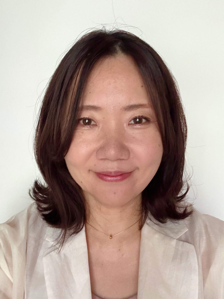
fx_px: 259
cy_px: 150
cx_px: 112
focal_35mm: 30
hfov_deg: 46.8
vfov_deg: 60.0
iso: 640
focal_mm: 2.69
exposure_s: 1/24
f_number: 1.9
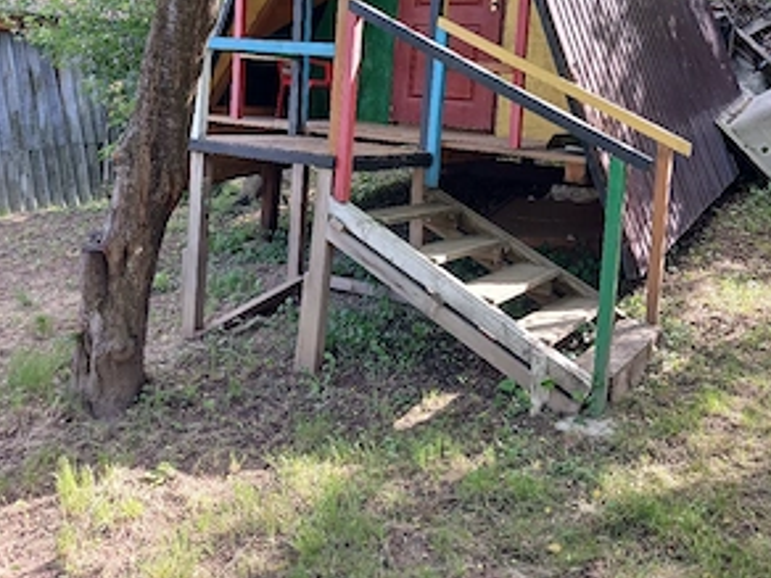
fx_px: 824
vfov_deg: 37.2
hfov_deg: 50.1
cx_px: 388
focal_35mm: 37
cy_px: 111
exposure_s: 1/50.3
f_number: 1.8
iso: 25
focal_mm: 3.98
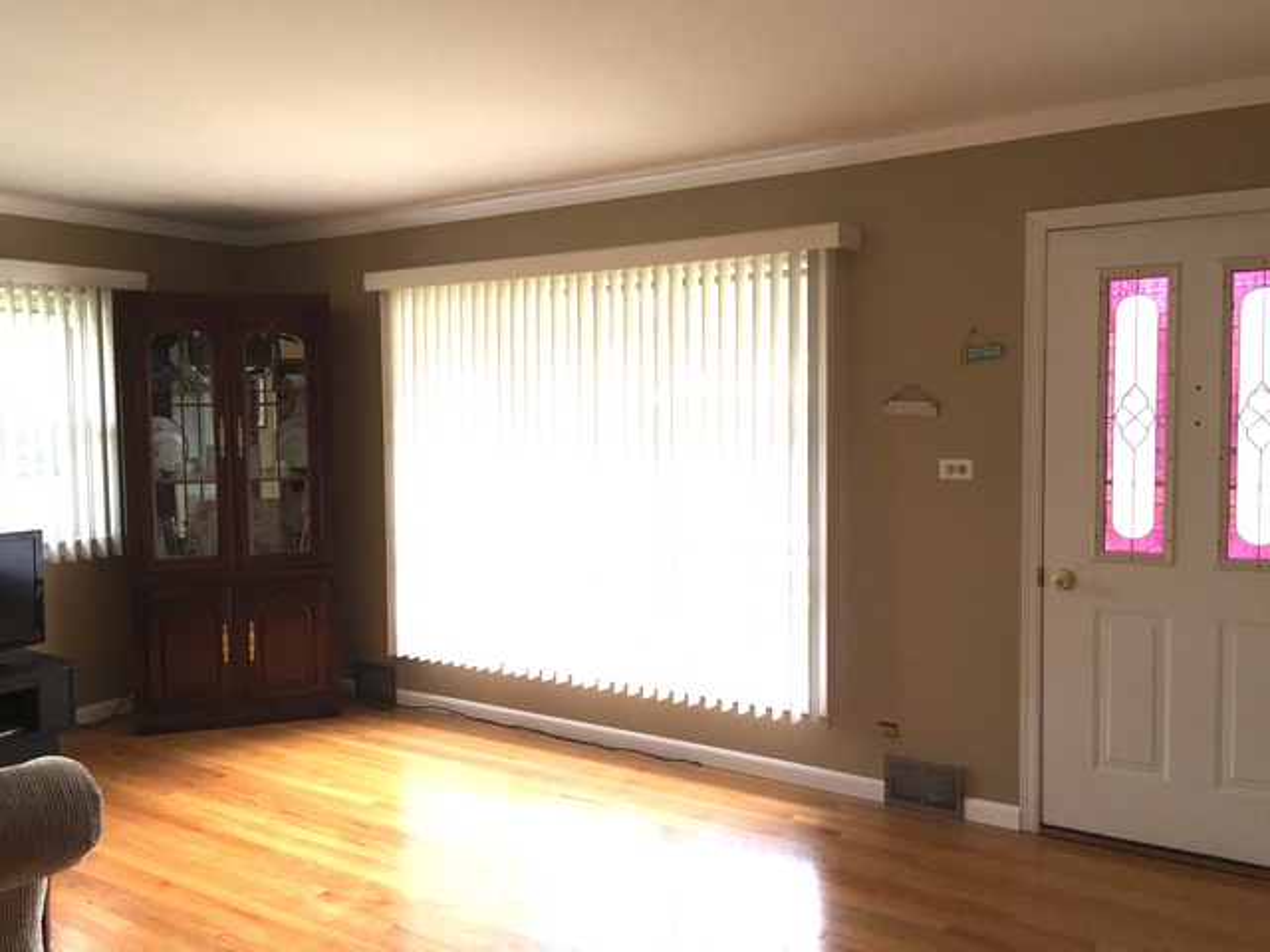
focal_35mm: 29
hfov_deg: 61.7
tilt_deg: -3.8
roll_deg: +0.8
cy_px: 476
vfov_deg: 48.2
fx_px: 1064
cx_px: 635
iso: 50
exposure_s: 1/120
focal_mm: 4.15
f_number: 2.2
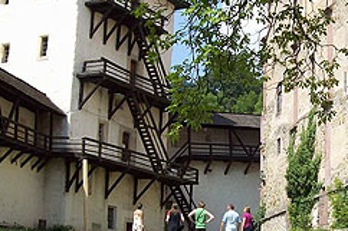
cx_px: 280
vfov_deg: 15.7
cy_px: 135
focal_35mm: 87
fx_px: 840
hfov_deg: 23.1
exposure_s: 1/367
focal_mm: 7.6
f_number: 5.4
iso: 80
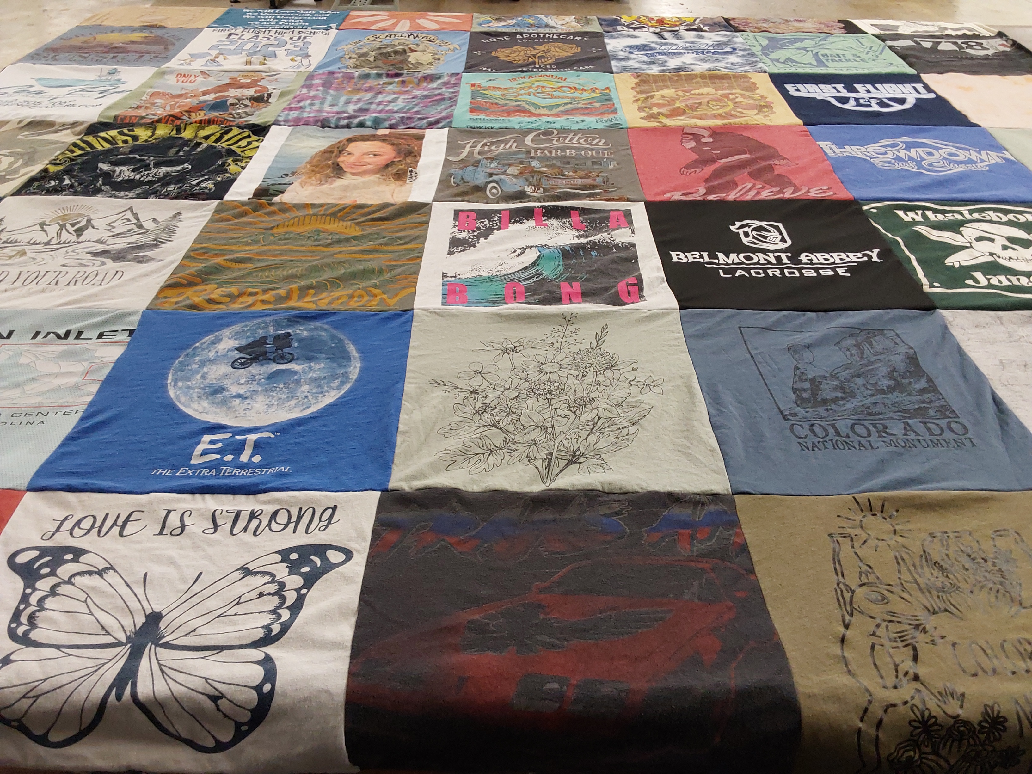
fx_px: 835
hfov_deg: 63.4
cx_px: 516
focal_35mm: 28
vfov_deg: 49.7
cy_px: 387
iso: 125
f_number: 1.9
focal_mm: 2.91
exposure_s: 1/60
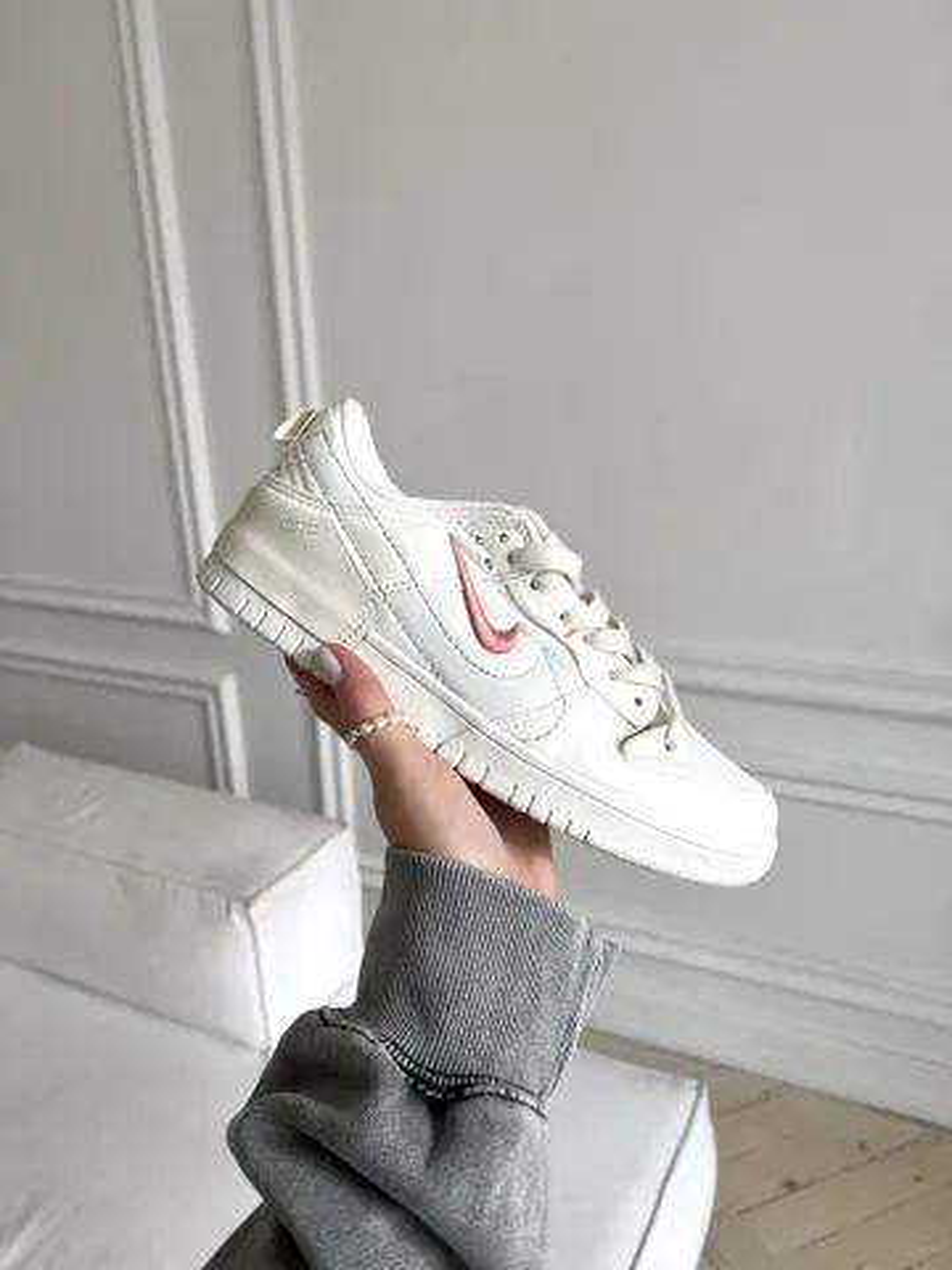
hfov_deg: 53.1
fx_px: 953
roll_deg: +2.2
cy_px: 635
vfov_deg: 67.3
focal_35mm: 26
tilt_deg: -19.0
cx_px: 476
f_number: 1.5
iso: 40
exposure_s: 1/233
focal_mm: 5.7
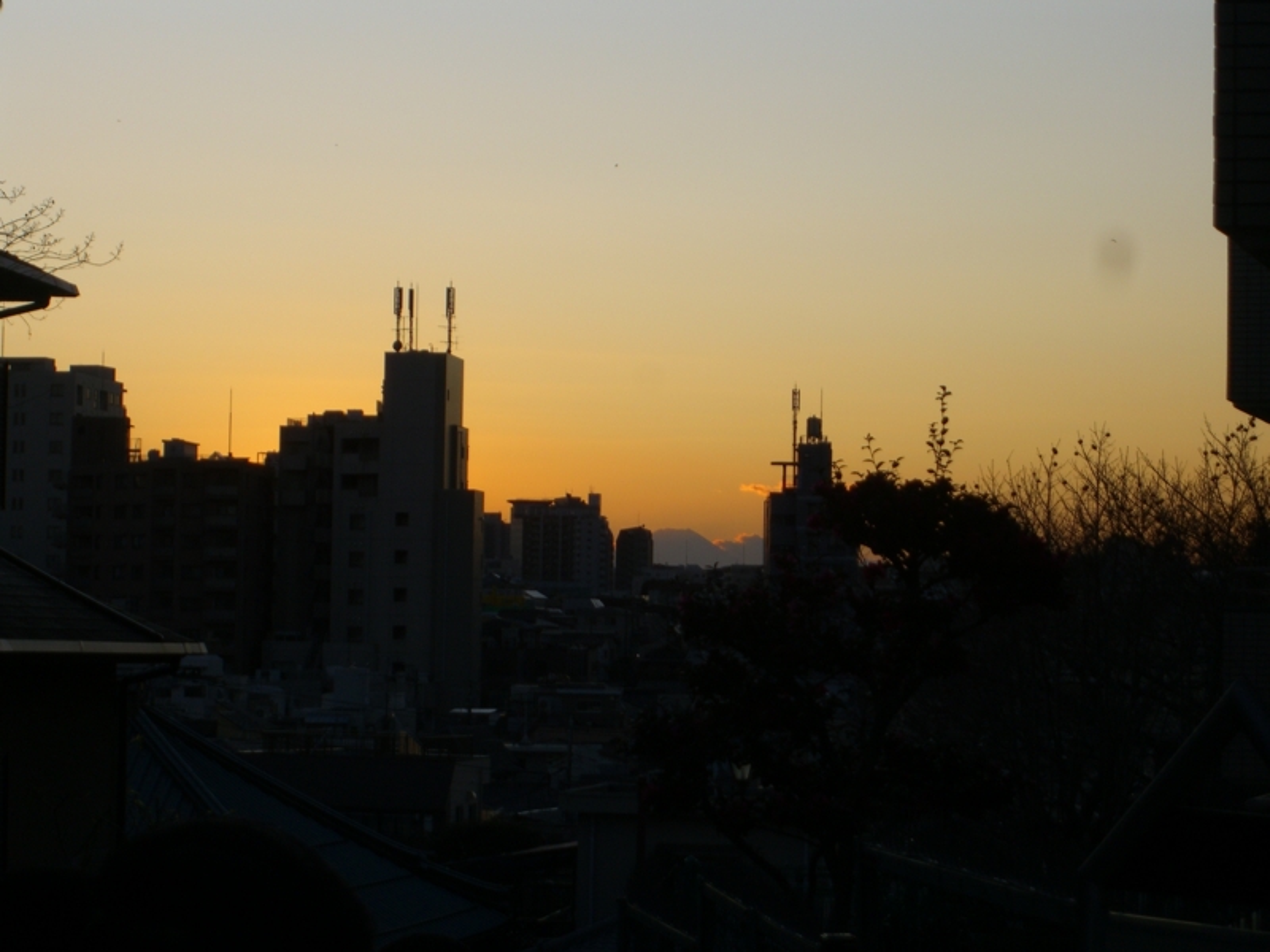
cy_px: 476
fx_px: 4182
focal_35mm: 114
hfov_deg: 17.3
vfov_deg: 13.0
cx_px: 635
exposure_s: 1/250
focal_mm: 23.7
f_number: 5.1
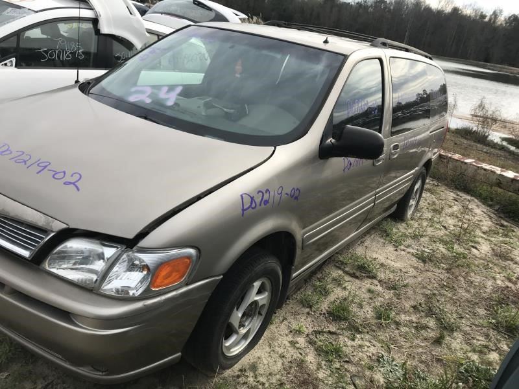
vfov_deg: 49.7
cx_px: 260
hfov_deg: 63.4
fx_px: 420
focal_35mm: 28
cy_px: 194
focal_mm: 3.99
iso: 20
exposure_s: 1/1408
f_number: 1.8
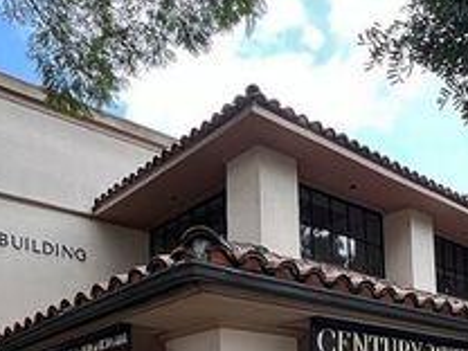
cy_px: 425
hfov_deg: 46.1
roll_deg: +2.1
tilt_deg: +1.0
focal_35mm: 40
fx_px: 541
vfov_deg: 30.4
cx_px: 313
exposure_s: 1/208
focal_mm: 1.57
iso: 32
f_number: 1.8
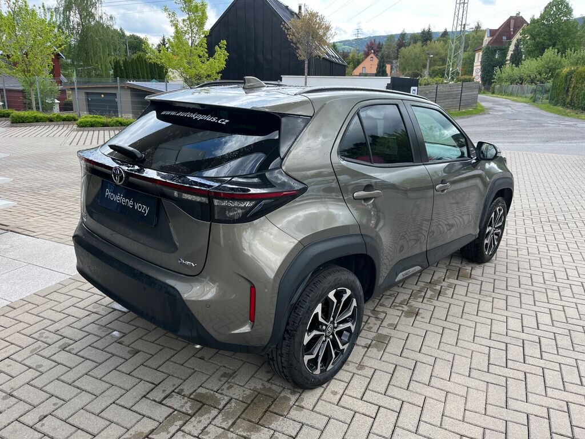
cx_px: 292
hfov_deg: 67.3
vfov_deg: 53.1
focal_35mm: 26
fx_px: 439
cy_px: 220
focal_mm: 5.1
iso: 50
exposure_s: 1/816
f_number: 1.6
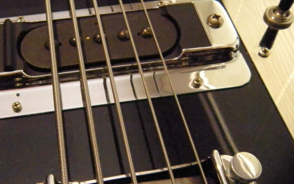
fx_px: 401
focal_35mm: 50
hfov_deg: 39.9
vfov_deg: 25.8
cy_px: 80
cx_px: 103
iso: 800
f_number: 3.8
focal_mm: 5.9
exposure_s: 1/33
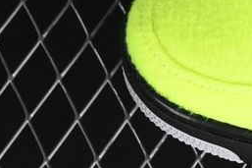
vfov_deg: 4.6
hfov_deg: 6.9
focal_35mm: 292
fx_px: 2043
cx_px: 448
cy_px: -139
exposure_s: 1/80
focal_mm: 50
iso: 160
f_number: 7.1
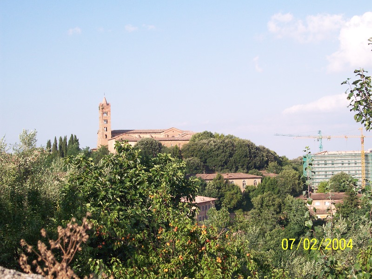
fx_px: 677
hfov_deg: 30.7
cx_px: 186
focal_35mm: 63
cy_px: 140
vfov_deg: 23.3
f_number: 5.6
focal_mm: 13.3
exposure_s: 1/250
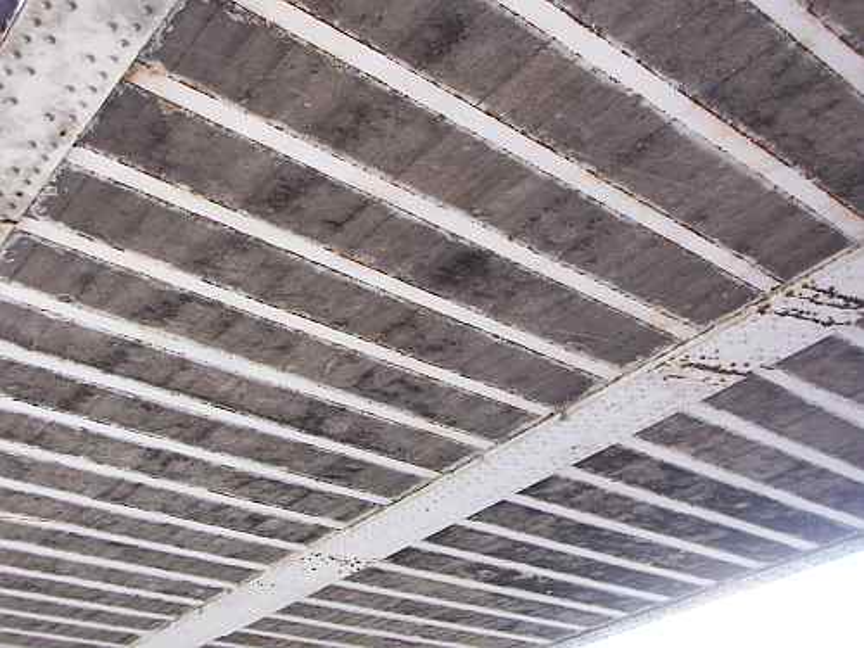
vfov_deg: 36.8
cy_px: 324
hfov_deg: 47.9
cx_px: 432
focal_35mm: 39
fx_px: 973
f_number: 3.9
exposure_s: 1/80
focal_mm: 6.4
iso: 200
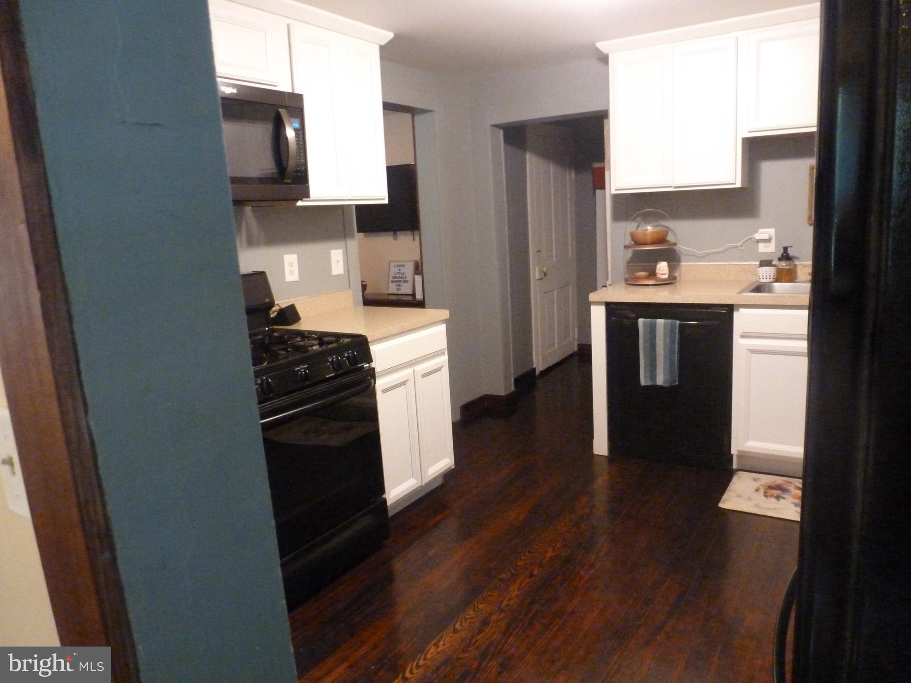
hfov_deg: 71.6
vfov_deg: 56.8
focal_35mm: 24
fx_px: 632
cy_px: 342
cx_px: 456
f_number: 3.3
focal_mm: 4.3
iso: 800
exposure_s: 1/15
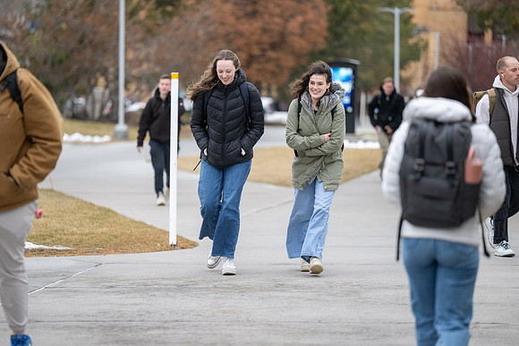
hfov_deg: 13.2
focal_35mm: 155
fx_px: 2235
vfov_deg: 8.9
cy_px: 173
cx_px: 260
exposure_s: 1/640
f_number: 2.8
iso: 400
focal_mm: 155
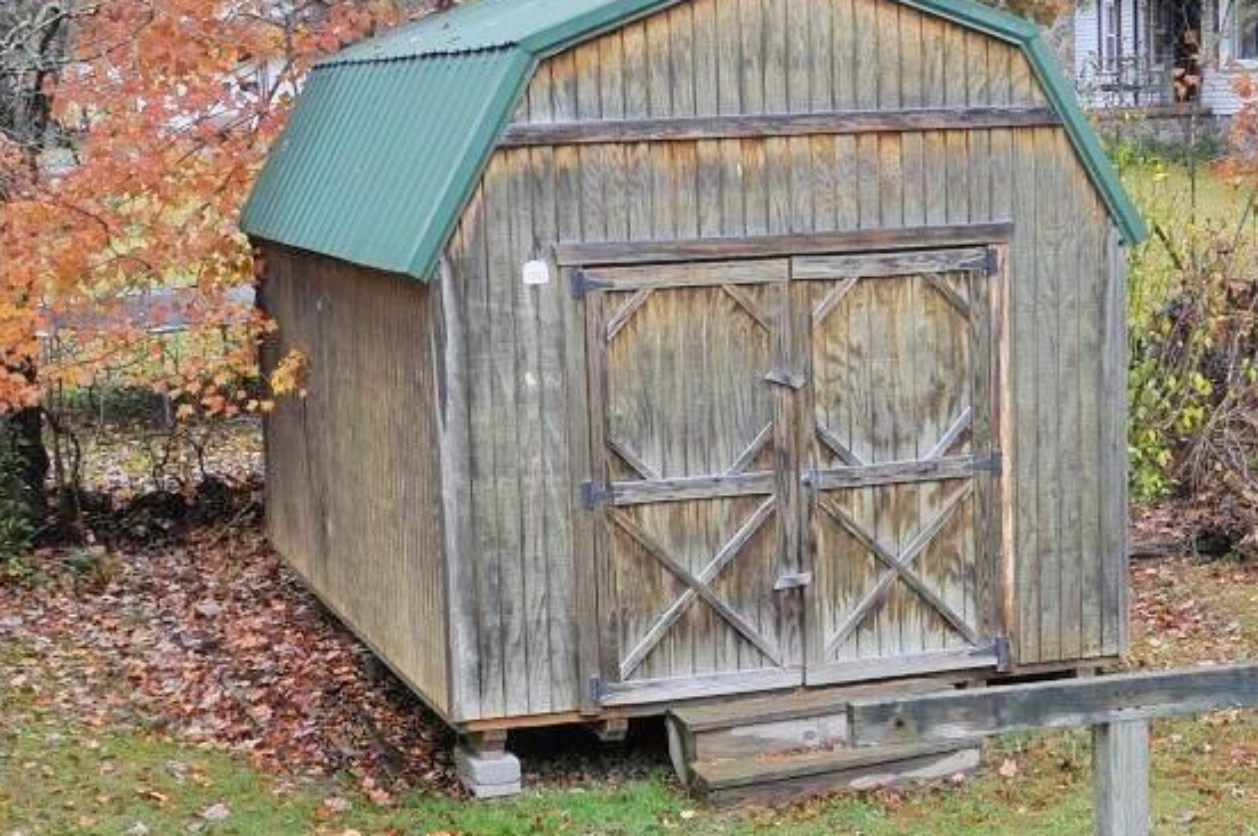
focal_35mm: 78
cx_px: 644
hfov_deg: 26.0
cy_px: 489
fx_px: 2722
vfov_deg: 17.4
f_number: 4.5
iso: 400
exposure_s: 1/60
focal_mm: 28
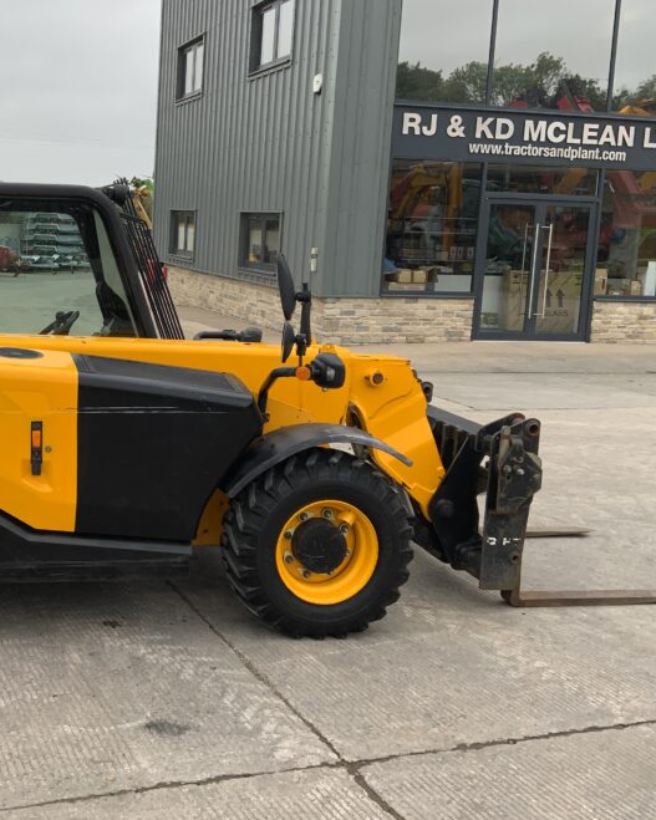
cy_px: 356
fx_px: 1068
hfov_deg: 33.2
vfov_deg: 41.9
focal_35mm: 44
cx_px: 129
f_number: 1.8
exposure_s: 1/307
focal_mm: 3
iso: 16
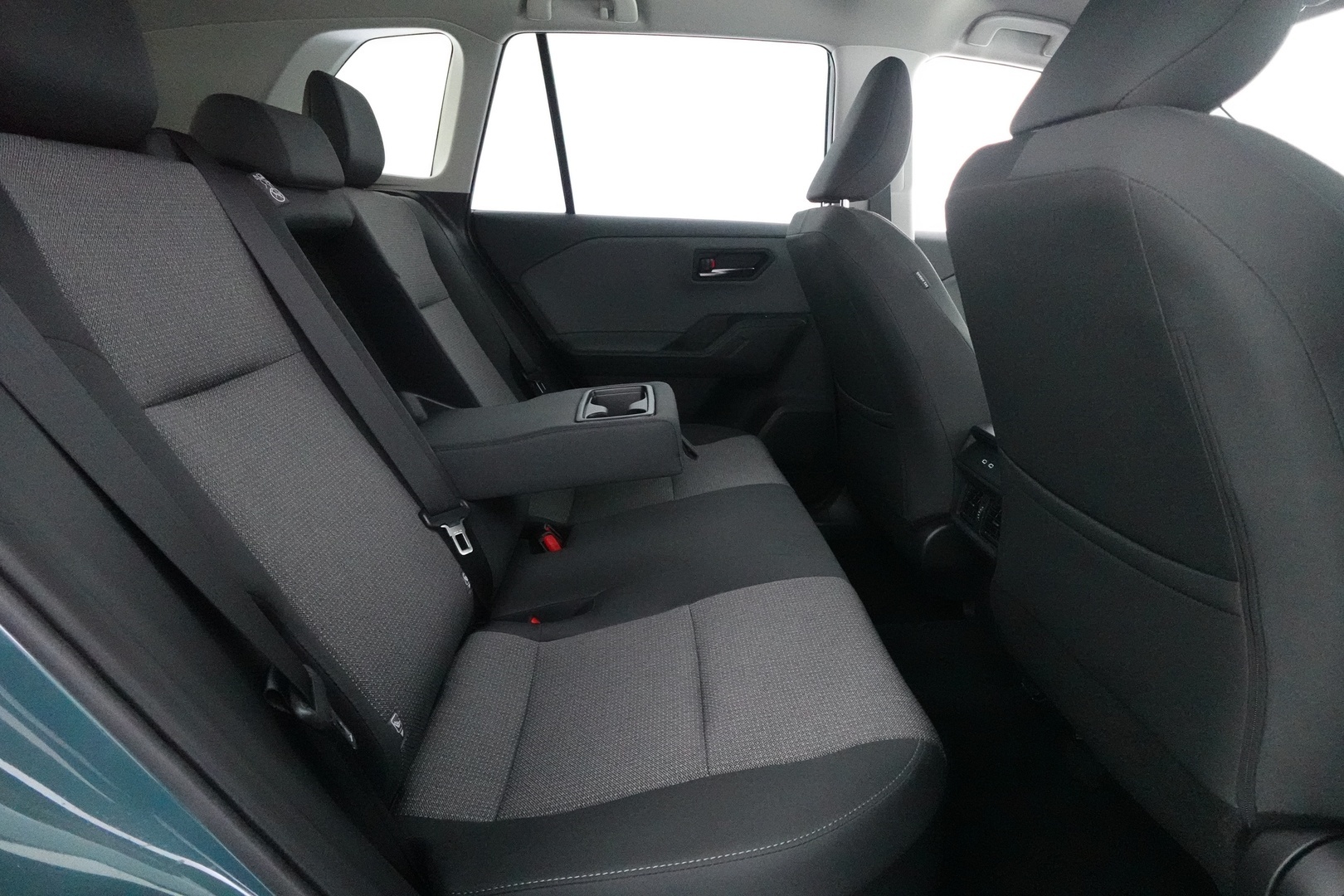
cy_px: 448
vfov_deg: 61.9
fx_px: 747
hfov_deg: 84.0
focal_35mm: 20
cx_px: 672
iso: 6400
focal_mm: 7.6
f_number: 2
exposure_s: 1/80
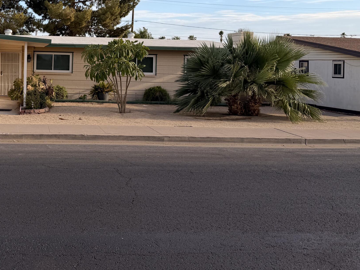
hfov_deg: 40.6
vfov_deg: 32.0
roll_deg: -1.2
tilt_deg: +1.4
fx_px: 458
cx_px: 57
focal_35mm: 44
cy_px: 53
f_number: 1.78
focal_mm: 6.76
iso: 80
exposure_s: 1/2611
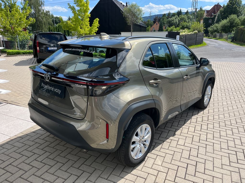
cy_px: 92
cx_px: 122
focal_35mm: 26
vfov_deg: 53.1
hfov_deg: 67.3
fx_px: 184
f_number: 1.6
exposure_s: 1/2463
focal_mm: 5.1
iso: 50
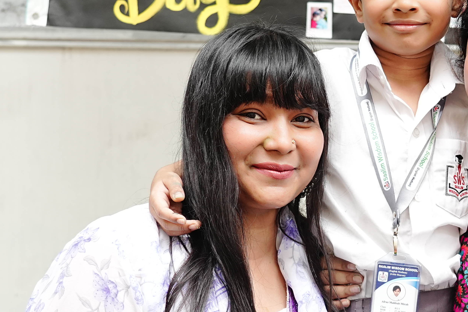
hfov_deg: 23.4
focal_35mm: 85
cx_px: 398
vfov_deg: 16.1
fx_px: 1105
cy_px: 182
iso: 800
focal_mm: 30
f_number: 4
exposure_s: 1/250
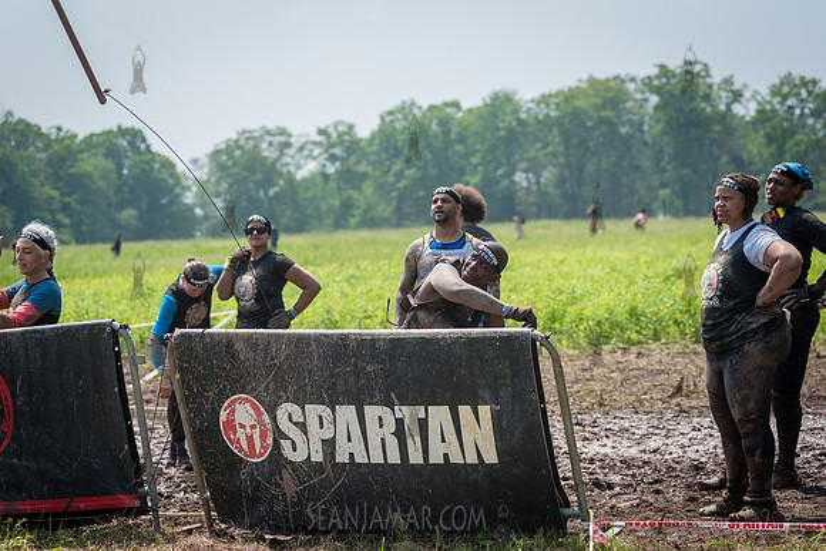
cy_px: 276
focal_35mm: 92
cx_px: 413
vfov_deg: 14.9
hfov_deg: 22.1
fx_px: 2111
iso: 400
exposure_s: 1/2500
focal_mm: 92
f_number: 4
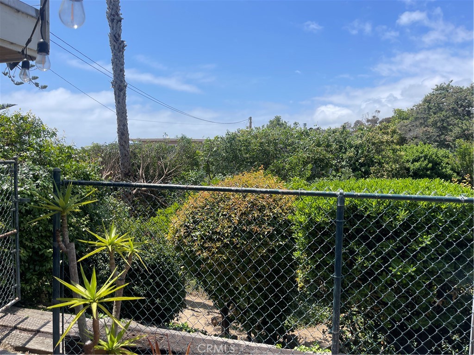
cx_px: 237
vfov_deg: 54.9
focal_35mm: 25
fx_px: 342
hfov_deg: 69.4
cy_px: 178
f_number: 1.6
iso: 32
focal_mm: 5.1
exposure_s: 1/3448
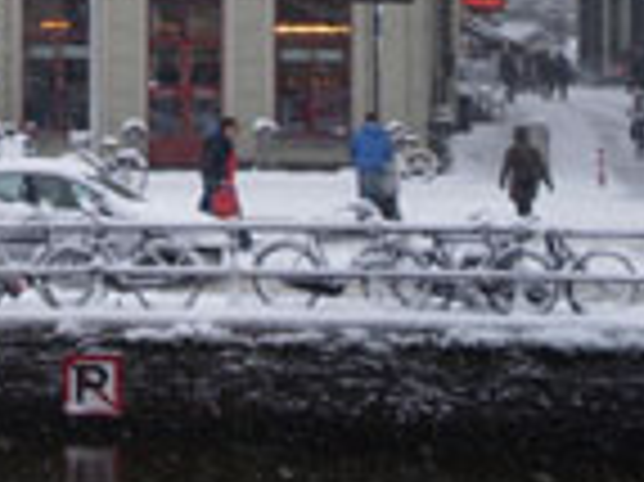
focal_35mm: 148
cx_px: -32
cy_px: -113
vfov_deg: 9.8
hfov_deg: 13.1
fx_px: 2751
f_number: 3.9
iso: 64
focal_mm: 9.3
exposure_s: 1/160
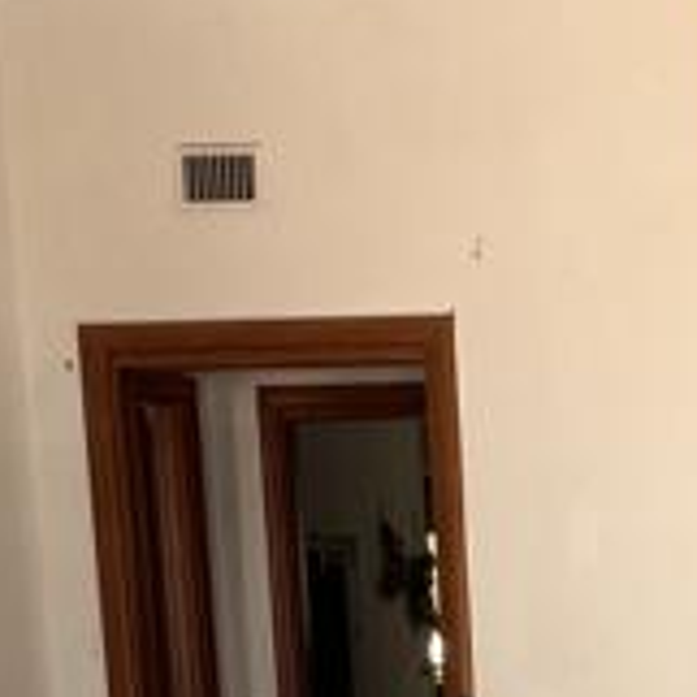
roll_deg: +1.5
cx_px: 805
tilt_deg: -8.1
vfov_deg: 27.4
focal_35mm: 57
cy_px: 771
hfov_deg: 27.0
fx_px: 1298
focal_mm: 1.57
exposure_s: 1/99
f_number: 1.8
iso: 100
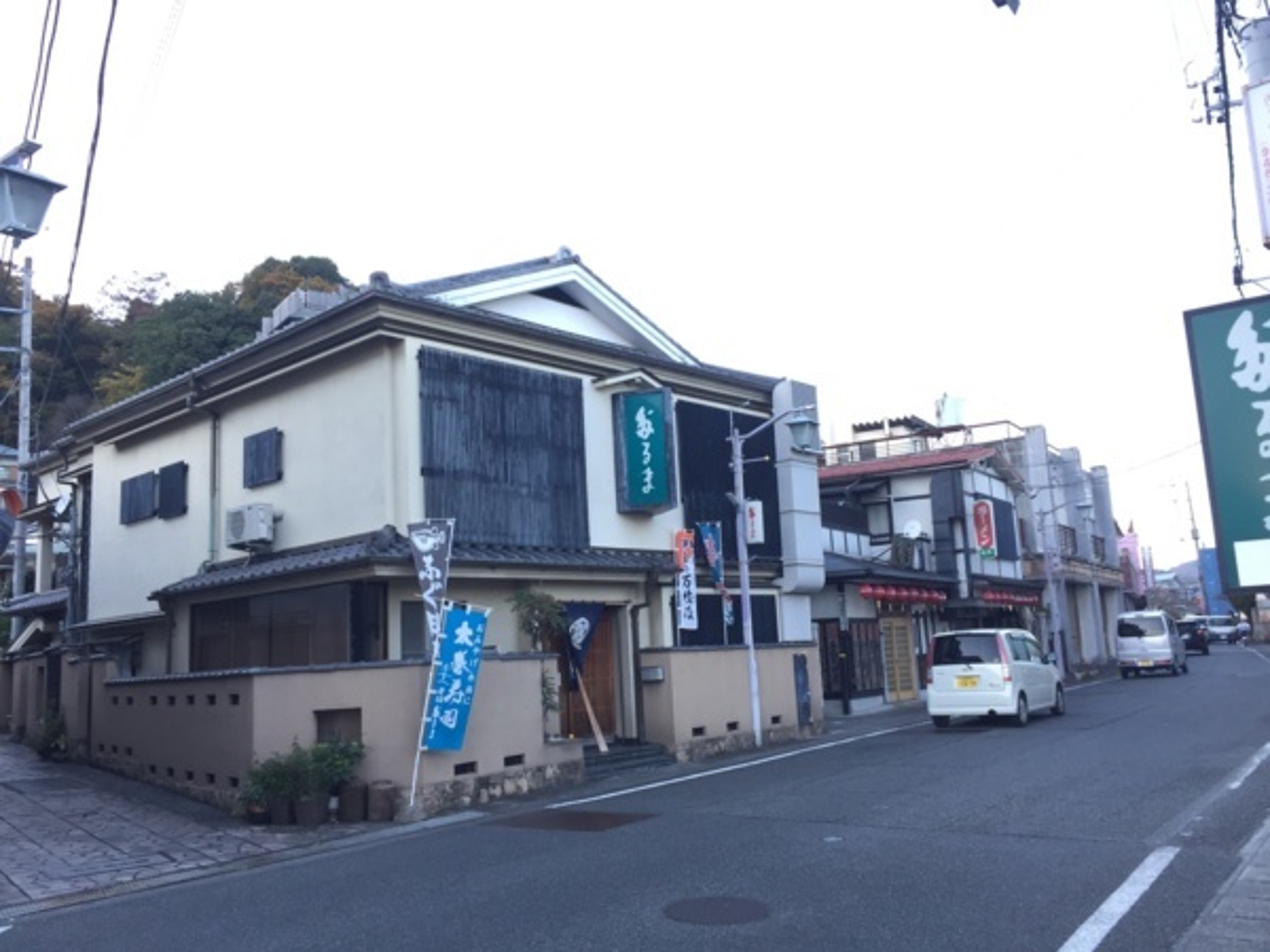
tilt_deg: +8.7
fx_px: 1064
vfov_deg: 48.2
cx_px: 635
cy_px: 476
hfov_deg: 61.7
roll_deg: +2.5
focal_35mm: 29
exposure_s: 1/120
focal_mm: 4.15
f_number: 2.2
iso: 50
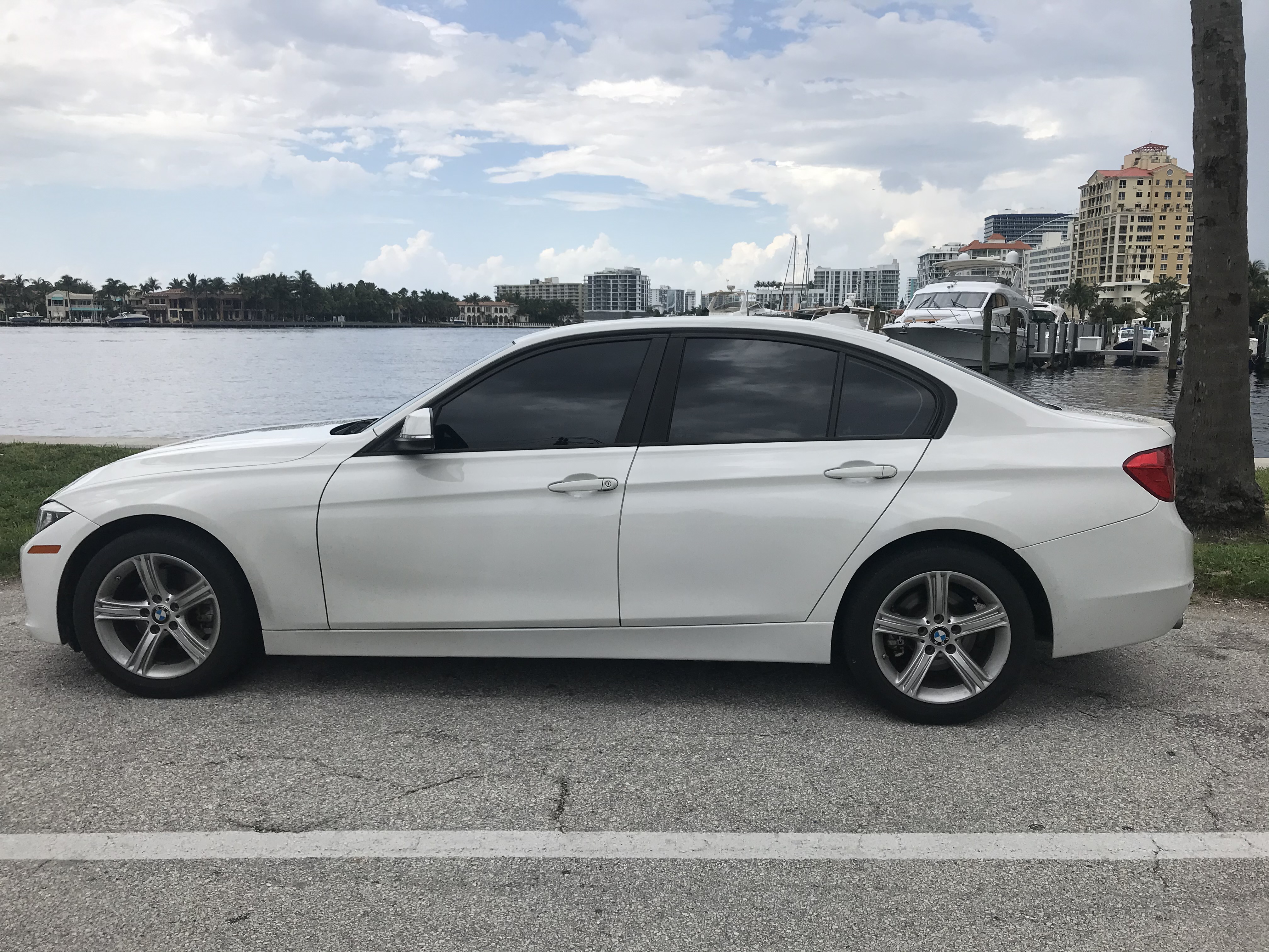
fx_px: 1026
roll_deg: -1.3
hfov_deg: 63.4
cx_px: 634
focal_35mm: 28
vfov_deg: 49.7
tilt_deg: -9.1
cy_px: 476
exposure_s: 1/2907
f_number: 1.8
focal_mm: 3.99
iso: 20
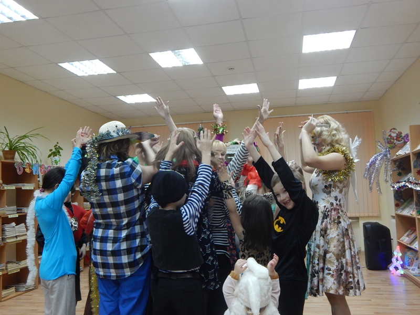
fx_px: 413
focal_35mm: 34
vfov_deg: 41.8
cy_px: 158
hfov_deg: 54.0
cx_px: 210
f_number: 3.3
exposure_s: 1/30
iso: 320
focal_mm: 6.1
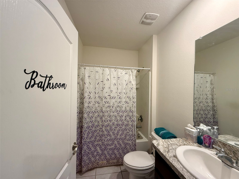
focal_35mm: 14
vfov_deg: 85.7
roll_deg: -1.4
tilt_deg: +1.2
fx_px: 97
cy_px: 90
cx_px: 120
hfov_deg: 102.1
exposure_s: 1/60
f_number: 2.2
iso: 200
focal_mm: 2.22
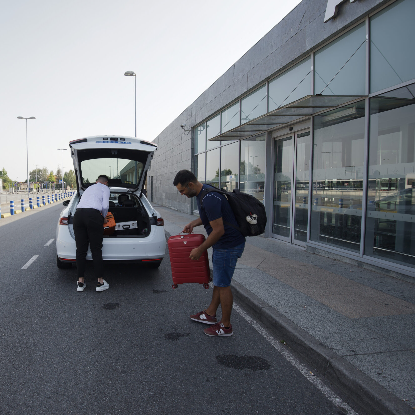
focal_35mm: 21
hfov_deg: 68.8
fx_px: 285
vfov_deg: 72.1
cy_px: 203
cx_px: 119
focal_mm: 16
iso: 200
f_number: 6.3
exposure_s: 1/320
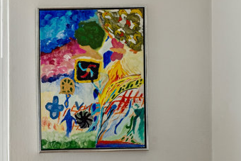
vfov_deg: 16.7
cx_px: -12
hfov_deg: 23.7
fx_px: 544
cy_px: 134
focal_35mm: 81
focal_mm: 34.5
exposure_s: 1/8
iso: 200
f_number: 8
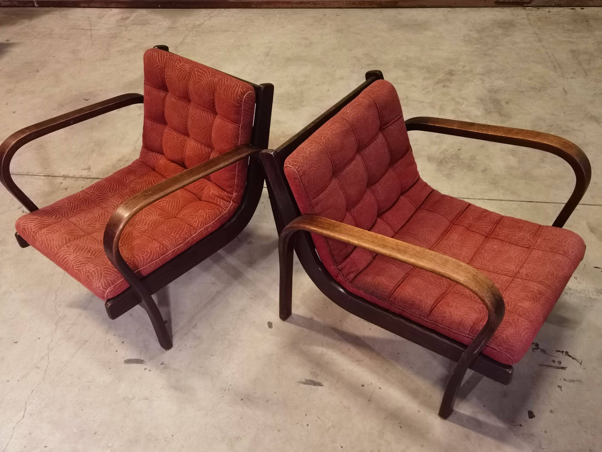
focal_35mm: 31
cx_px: 301
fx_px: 539
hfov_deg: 58.4
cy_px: 226
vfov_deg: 45.4
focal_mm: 6.71
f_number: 1.9
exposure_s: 1/33.3
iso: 640
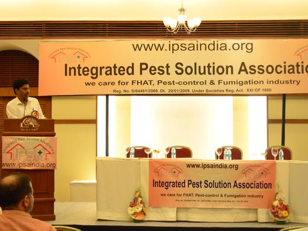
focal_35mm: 63
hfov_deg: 30.7
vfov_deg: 23.3
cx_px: 153
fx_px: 561
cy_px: 116
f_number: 5
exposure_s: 1/80
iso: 3200
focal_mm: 38
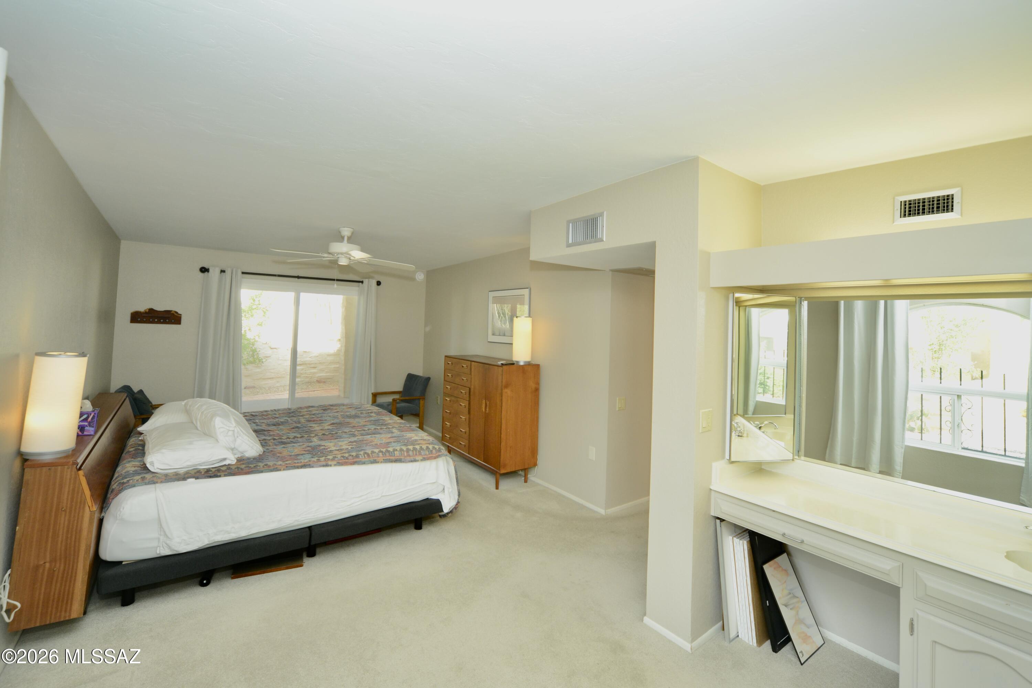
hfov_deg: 100.4
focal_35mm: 15
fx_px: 430
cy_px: 344
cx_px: 516
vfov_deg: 77.3
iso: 800
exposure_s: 1/80
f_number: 7.1
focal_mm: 15
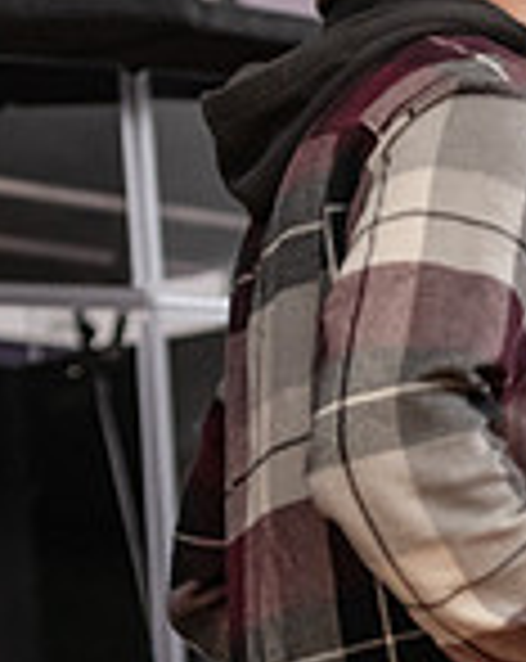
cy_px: 538
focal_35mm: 371
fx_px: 7242
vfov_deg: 5.2
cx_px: 814
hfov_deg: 4.1
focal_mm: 100
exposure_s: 1/80
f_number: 3.2
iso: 2000
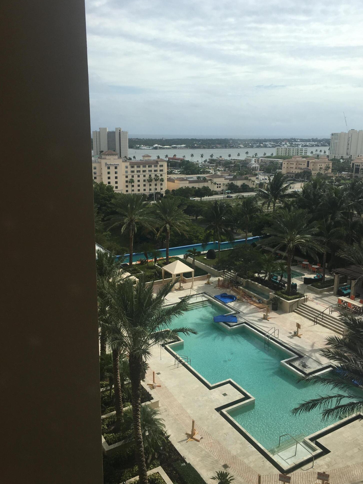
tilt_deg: -14.2
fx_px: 419
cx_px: 184
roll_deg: -1.2
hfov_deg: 46.8
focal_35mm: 30
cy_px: 236
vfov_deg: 60.0
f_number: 2.2
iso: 25
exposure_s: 1/2262
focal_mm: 4.15
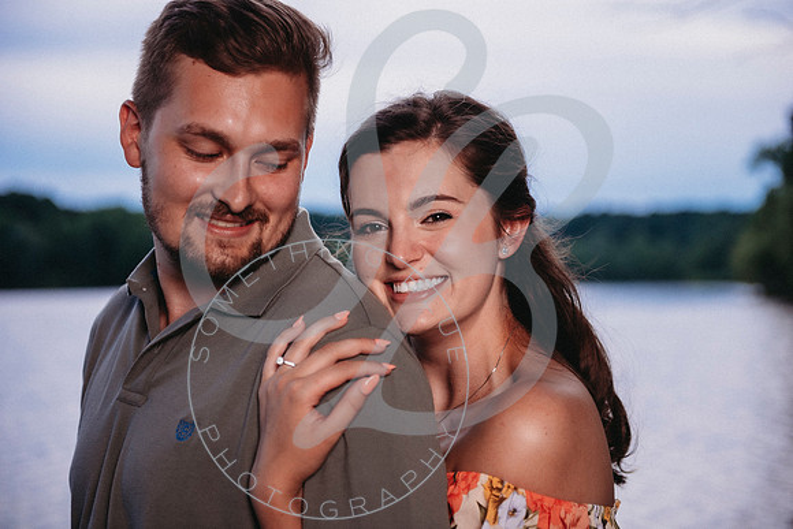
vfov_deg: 19.5
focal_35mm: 70
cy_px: 264
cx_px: 396
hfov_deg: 28.8
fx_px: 1542
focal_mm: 70
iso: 200
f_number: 2.8
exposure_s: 1/200
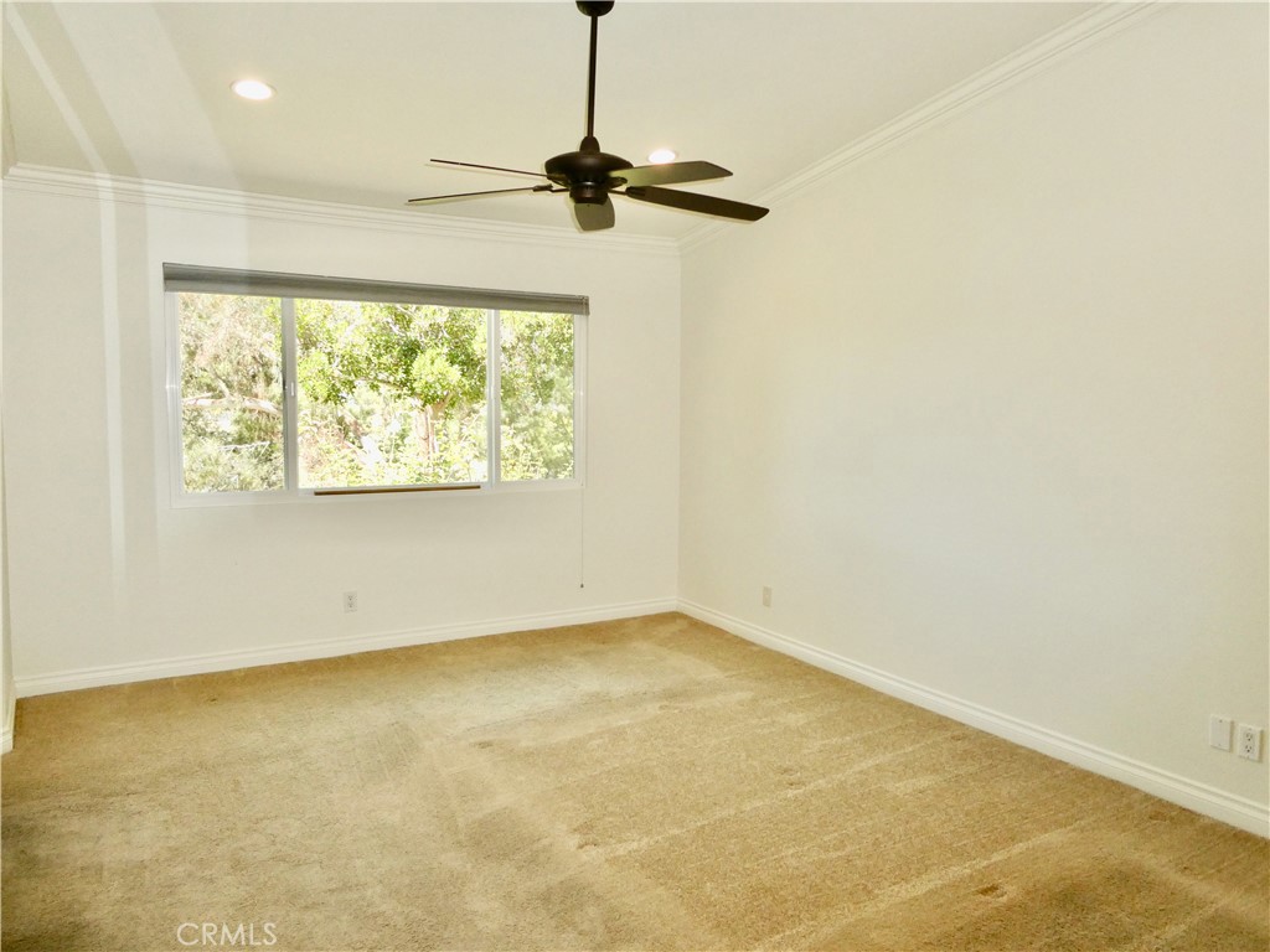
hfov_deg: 71.6
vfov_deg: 56.8
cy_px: 476
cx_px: 635
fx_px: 881
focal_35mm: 24
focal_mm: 4.3
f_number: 3.3
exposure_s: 1/125
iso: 200
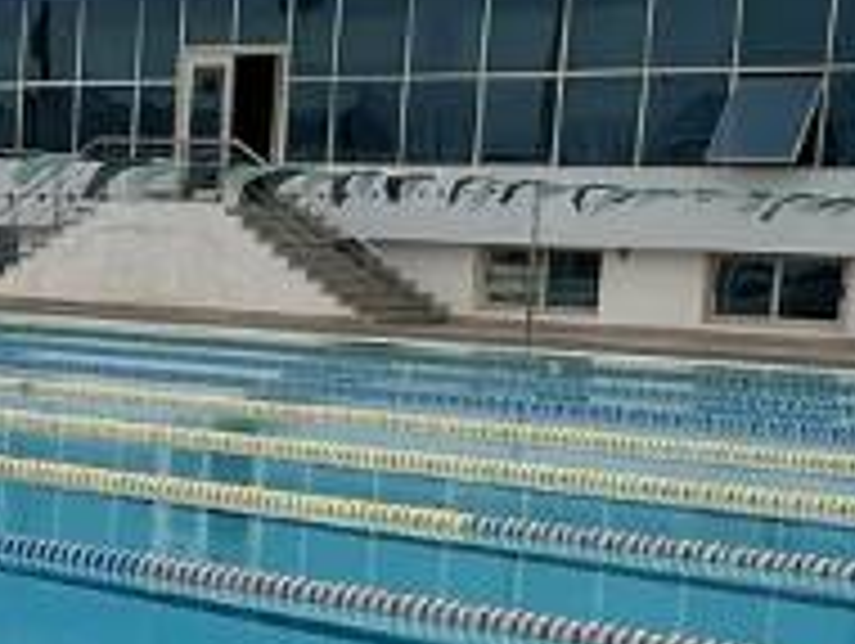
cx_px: -189
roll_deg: -1.7
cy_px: 739
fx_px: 2621
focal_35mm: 106
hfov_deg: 17.6
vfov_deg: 13.7
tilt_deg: -12.2
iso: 40
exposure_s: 1/2882
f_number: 2.2
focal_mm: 2.22
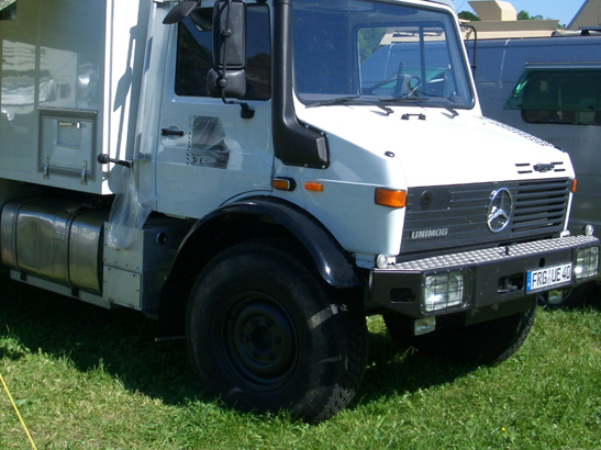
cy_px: 150
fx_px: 1041
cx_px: 196
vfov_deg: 24.3
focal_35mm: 60
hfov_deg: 31.9
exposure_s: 1/400
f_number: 4.6
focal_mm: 6.8
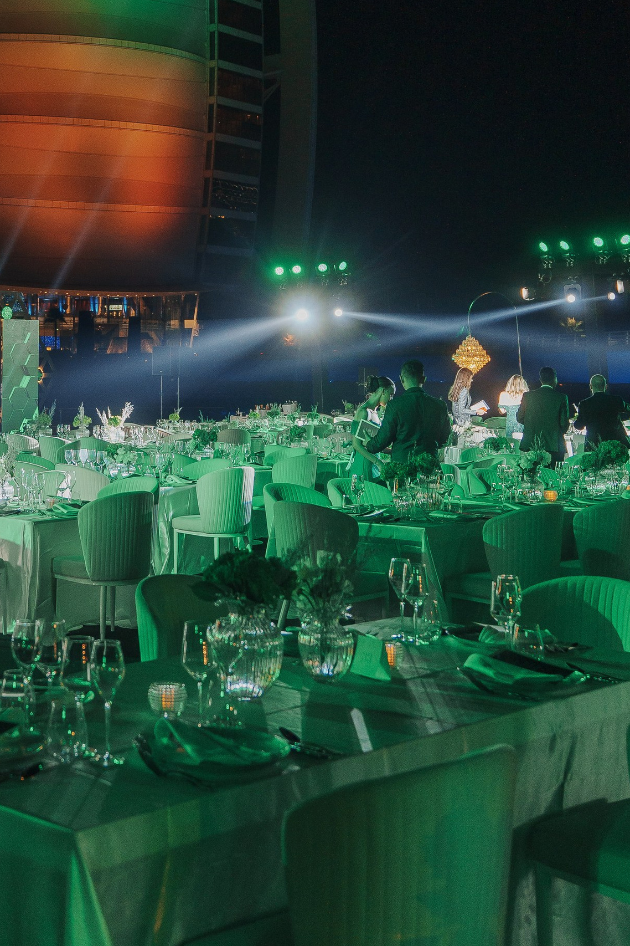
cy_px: 148
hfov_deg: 24.1
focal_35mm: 54
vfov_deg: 35.3
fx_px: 1417
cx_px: 29
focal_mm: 24
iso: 250
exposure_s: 1/125
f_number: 2.8
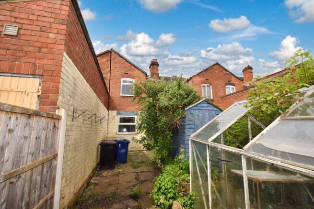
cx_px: 157
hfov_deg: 100.4
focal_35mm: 15
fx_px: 131
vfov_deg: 77.4
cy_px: 104
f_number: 10
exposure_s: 1/200
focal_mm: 10
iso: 100
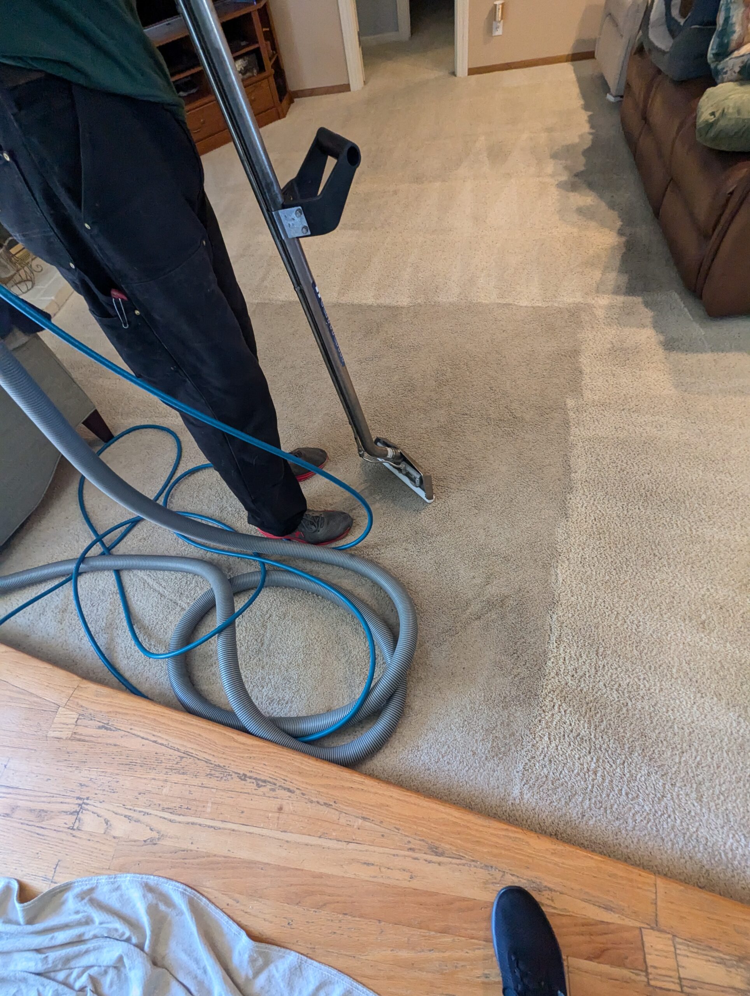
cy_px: 498
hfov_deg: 78.3
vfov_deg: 94.4
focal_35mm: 16
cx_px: 375
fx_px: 461
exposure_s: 1/58
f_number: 2.2
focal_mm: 2.35
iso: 437
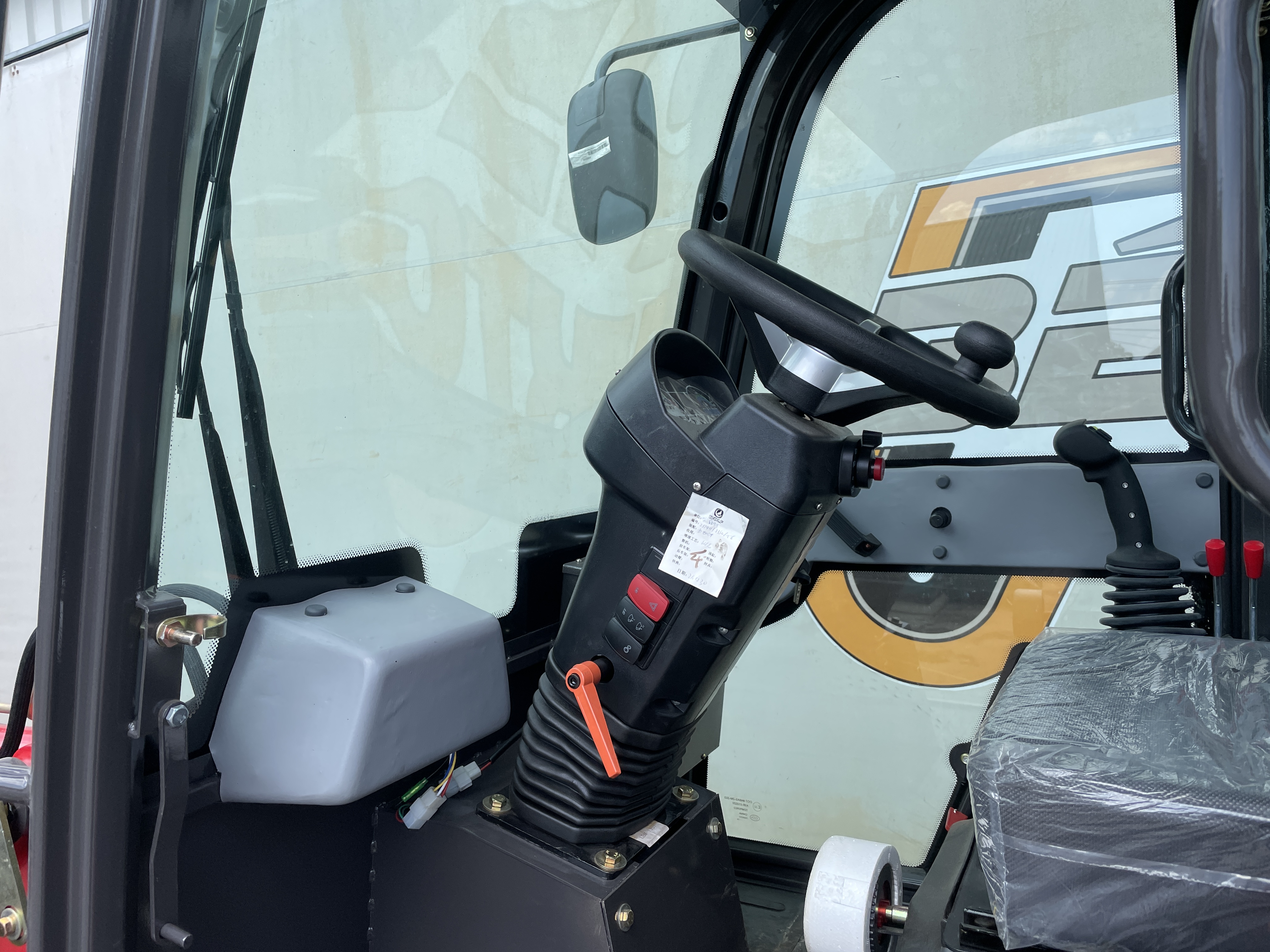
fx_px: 954
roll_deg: +5.9
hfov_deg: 67.3
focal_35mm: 26
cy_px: 476
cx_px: 635
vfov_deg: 53.1
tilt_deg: -2.7
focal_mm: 4.2
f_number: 1.6
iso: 32
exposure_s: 1/1114
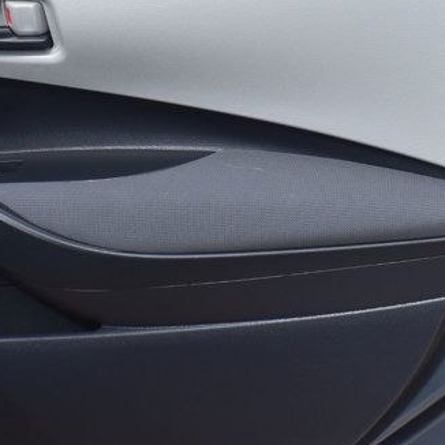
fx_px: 1280
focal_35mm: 88
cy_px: 67
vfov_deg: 19.5
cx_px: 91
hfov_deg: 19.5
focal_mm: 22
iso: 400
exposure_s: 1/400
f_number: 11
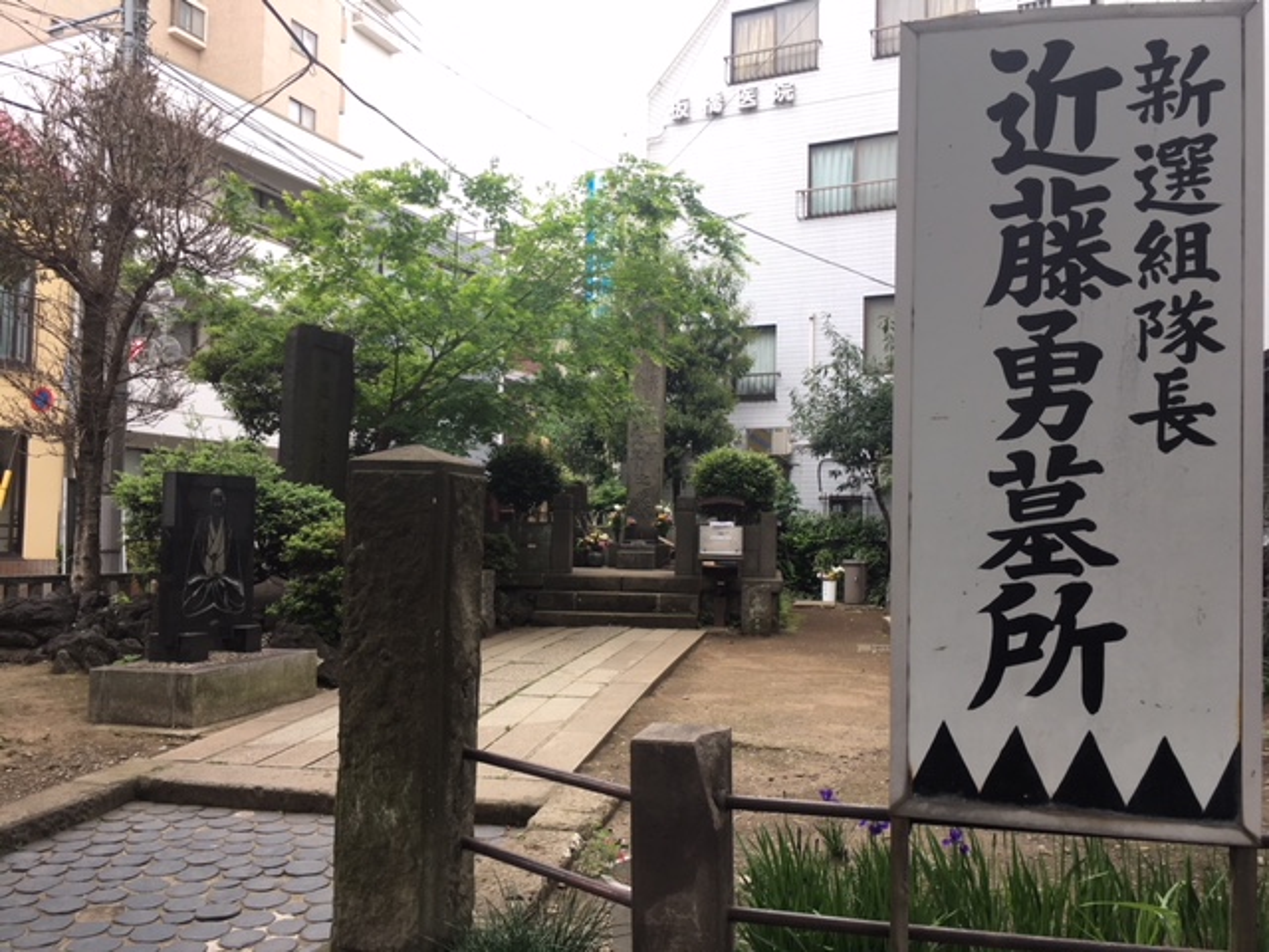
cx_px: 634
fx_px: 1063
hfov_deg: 61.7
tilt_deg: +3.9
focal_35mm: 29
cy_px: 476
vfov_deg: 48.2
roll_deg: -1.2
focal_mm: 4.15
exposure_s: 1/180
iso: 25
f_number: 2.2
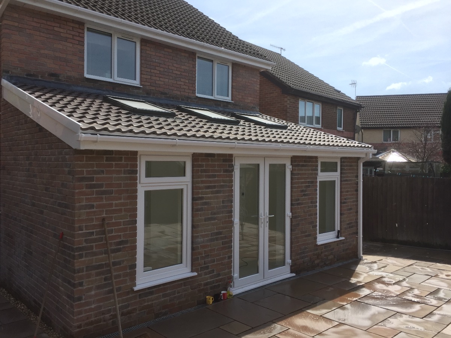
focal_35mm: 29
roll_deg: -0.6
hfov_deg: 61.7
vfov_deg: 48.2
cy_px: 169
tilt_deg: +0.1
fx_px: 378
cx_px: 226
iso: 32
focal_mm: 4.15
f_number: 2.2
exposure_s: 1/1799
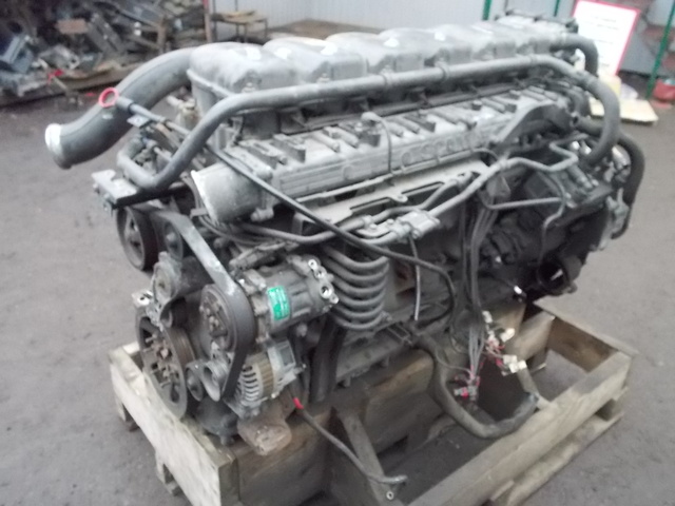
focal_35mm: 29
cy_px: 253
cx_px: 338
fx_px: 565
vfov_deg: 48.2
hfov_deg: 61.7
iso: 800
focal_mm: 4.1
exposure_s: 1/60
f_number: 3.3
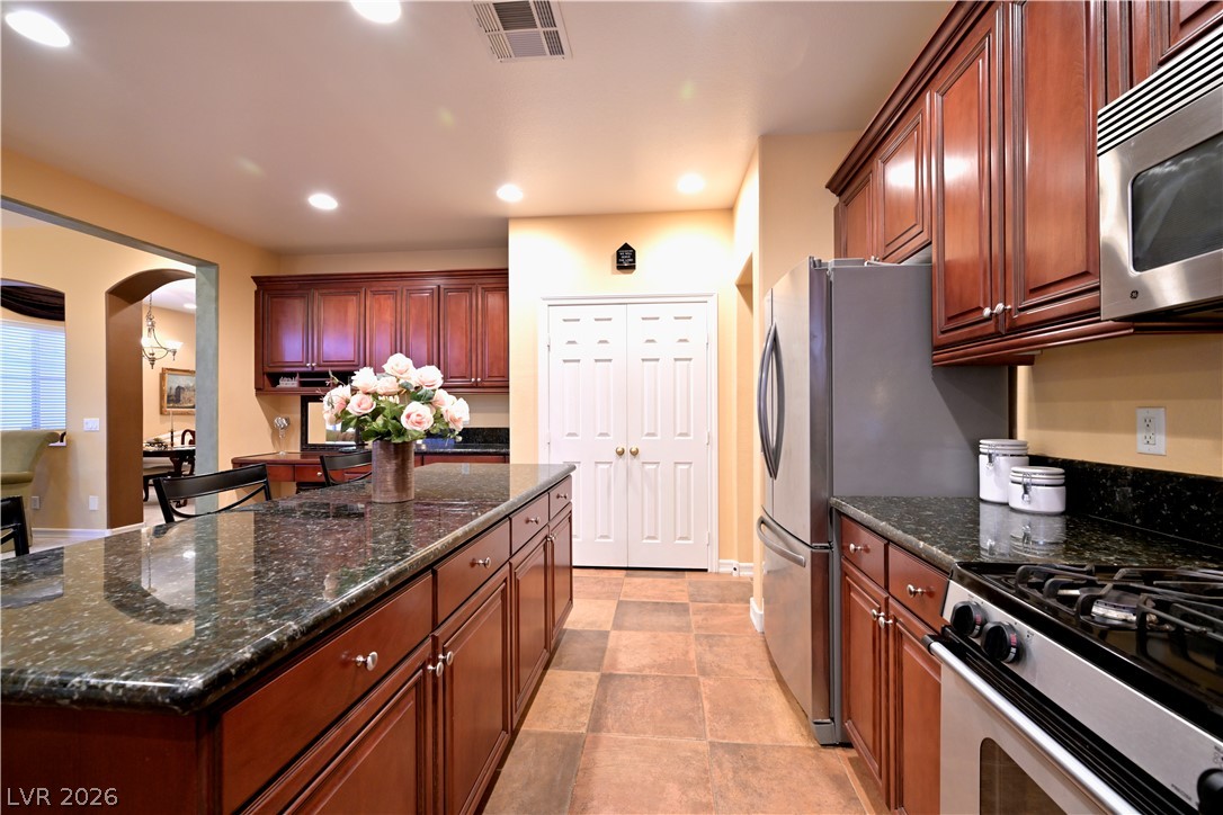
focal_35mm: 16
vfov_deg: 75.5
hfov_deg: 98.5
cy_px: 408
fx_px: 527
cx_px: 612
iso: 500
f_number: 8
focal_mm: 15.5
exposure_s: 1/2
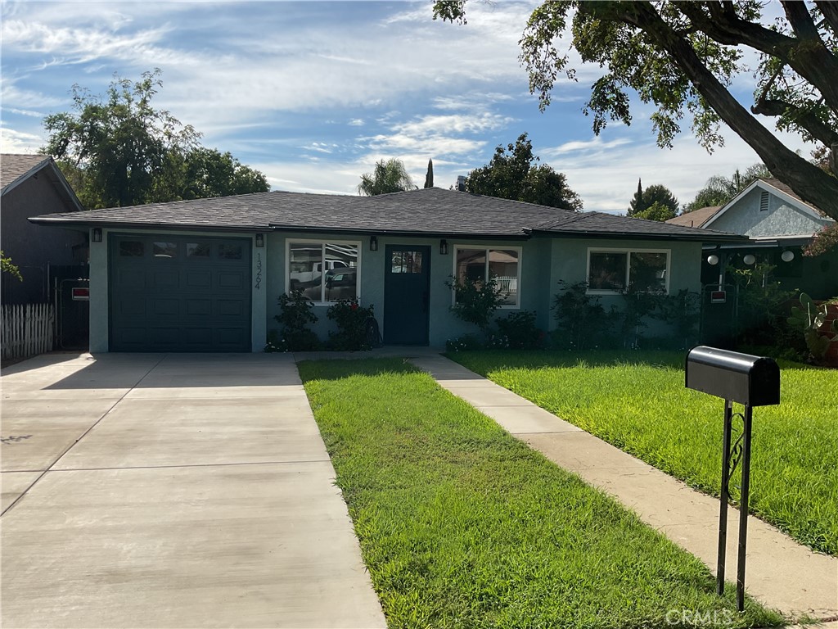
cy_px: 314
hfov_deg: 61.7
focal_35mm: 29
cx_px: 419
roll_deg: -1.4
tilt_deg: -4.0
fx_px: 702
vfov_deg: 48.2
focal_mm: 3
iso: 16
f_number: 1.8
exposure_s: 1/3534
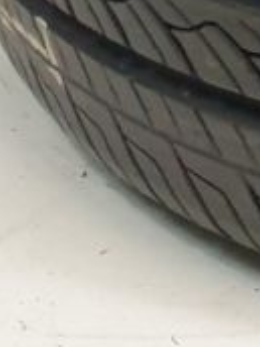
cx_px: 751
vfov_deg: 7.8
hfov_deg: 6.9
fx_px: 1973
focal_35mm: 197
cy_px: -886
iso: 160
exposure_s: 1/50
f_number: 2.4
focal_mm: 4.3
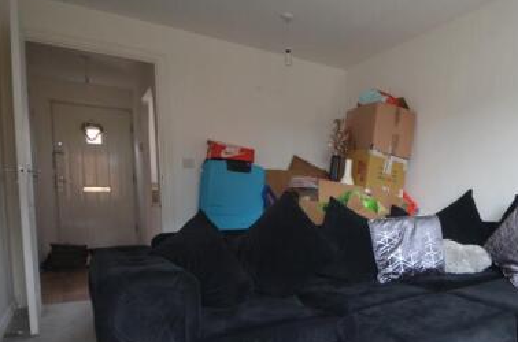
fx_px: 373
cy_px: 219
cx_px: 436
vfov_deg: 48.7
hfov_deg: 61.9
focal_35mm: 26
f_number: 4
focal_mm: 10
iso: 800
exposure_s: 1/30
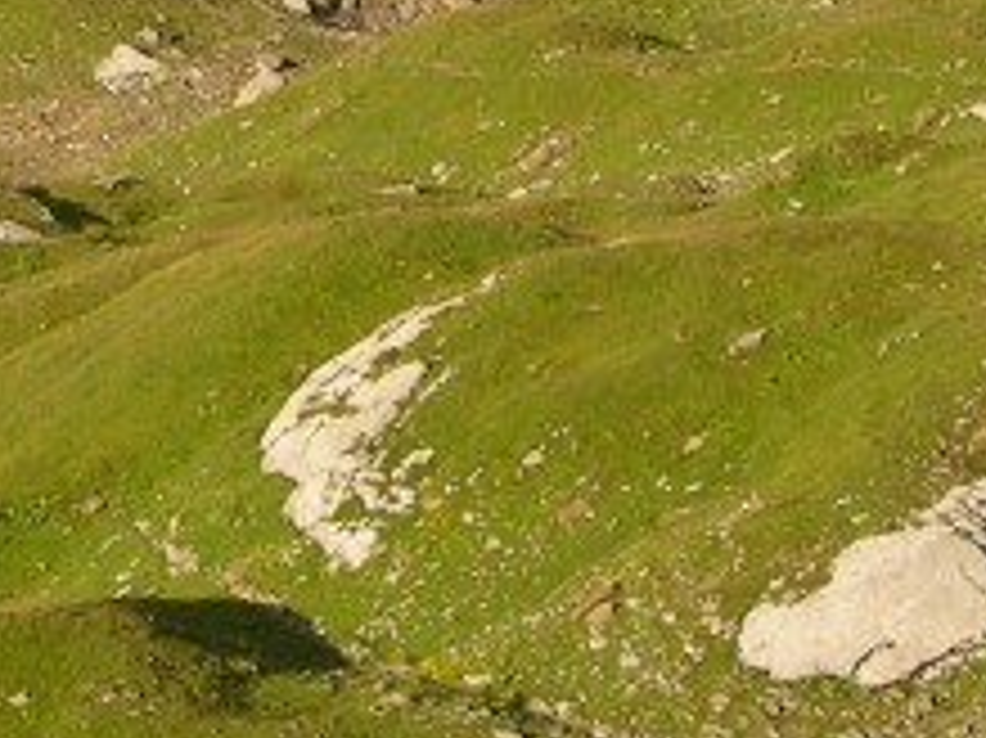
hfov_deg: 12.0
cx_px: 315
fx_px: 4669
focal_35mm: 164
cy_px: 45
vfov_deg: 9.0
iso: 50
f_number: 5
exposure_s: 1/178
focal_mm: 8.9
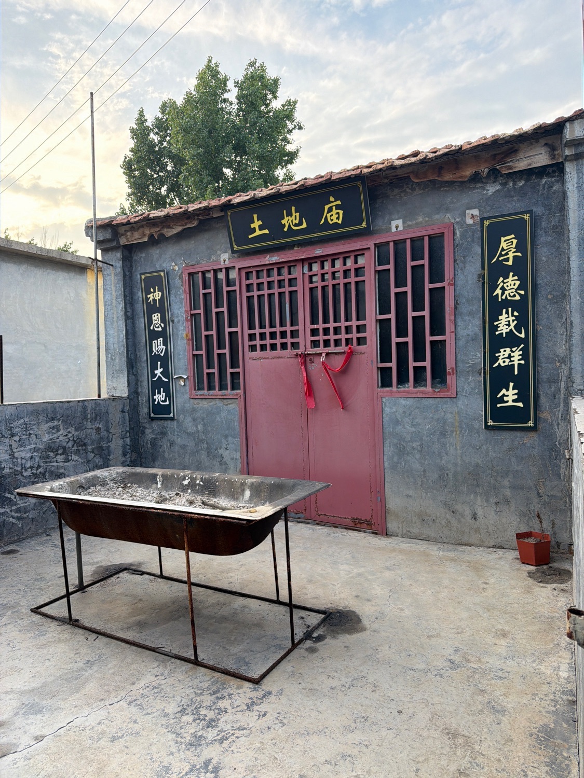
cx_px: 292
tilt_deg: +3.5
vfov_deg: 71.6
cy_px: 389
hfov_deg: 56.8
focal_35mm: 24
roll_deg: +4.5
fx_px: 540
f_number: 1.78
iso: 80
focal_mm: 6.76
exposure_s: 1/309
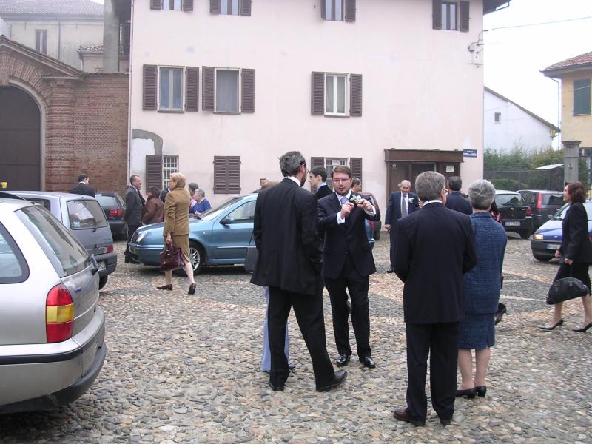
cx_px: 296
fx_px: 650
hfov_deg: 49.0
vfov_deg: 37.7
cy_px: 222
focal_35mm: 38
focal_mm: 5.8
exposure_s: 1/162
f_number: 2.8
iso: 100
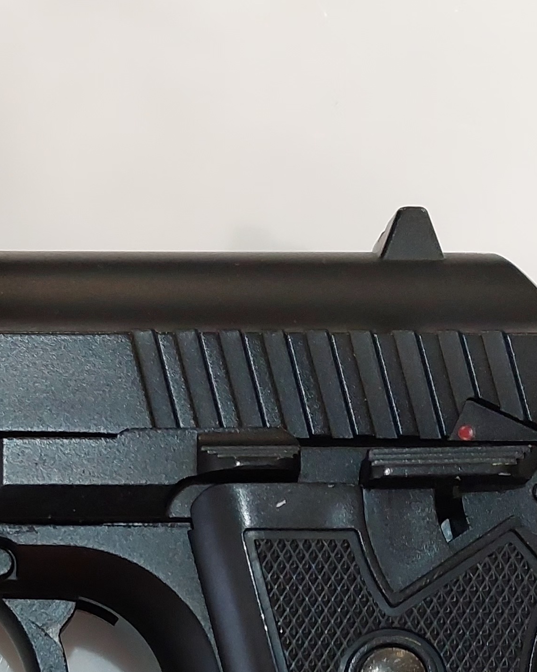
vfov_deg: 20.5
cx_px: -74
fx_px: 1768
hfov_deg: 16.7
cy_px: 727
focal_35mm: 89
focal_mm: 5.32
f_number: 1.8
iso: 160
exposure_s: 1/50
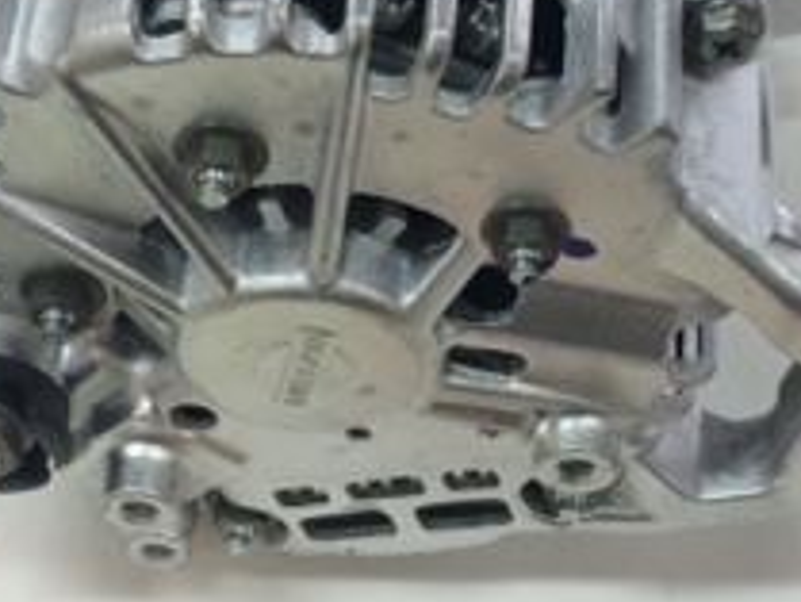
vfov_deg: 16.1
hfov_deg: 21.3
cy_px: 311
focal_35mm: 92
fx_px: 2130
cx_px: 437
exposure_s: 1/33
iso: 40
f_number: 2.2
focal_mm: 4.12
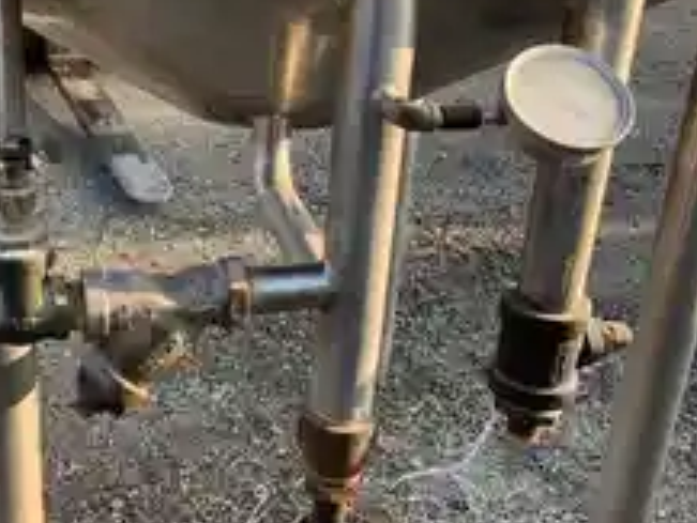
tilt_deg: -24.8
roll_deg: -3.2
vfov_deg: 30.3
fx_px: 967
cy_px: 247
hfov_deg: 39.4
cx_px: 267
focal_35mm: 48
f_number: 1.8
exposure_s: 1/292
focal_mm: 4.25
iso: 25
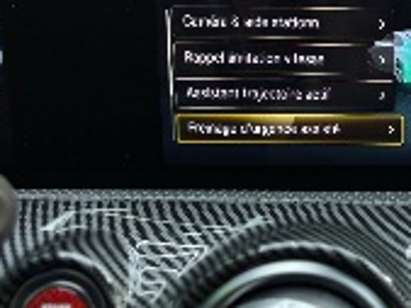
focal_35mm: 64
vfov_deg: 23.0
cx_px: 450
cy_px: 138
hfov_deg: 27.7
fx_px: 760
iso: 125
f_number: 1.6
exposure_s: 1/50
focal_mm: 5.96
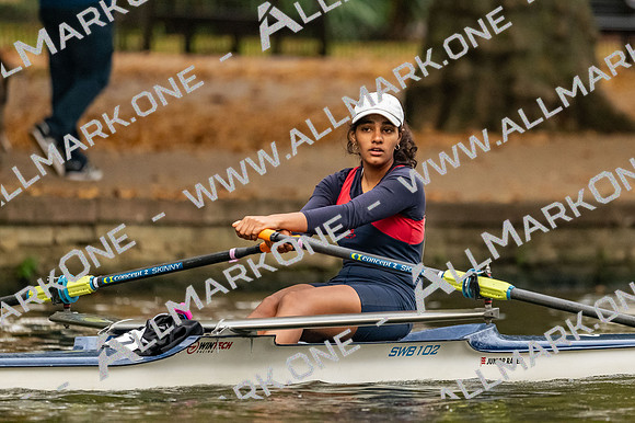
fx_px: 10577
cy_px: 212
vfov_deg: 2.3
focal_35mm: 600
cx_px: 318
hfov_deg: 3.4
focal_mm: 400
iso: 3600
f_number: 4.5
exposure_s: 1/2500
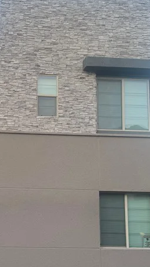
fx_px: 418
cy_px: 176
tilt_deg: +7.1
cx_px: 7
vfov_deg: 35.2
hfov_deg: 19.9
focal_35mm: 59
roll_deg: -0.8
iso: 50
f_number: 1.78
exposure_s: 1/129
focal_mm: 6.76
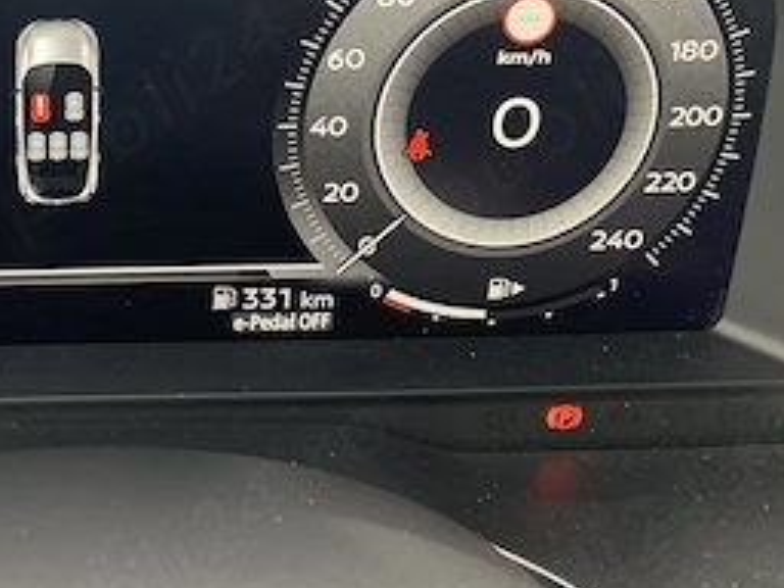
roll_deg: +0.1
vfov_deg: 23.7
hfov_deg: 29.3
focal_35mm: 61
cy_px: 116
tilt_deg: -32.6
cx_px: -24
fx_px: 1382
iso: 100
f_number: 1.8
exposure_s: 1/70
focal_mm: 4.25
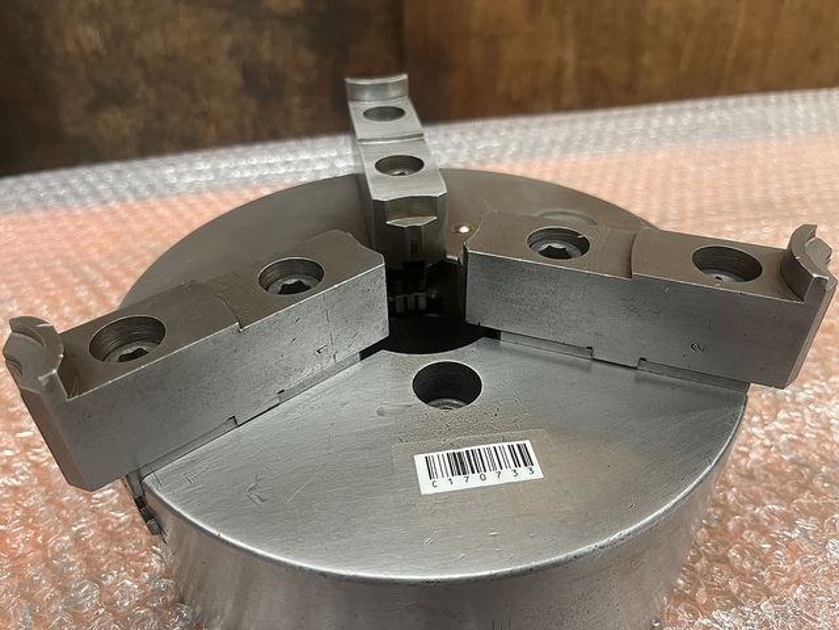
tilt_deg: -38.9
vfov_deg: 53.1
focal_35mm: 26
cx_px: 420
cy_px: 315
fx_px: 630
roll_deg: +1.8
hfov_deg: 67.3
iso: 200
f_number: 1.6
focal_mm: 5.1
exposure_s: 1/50
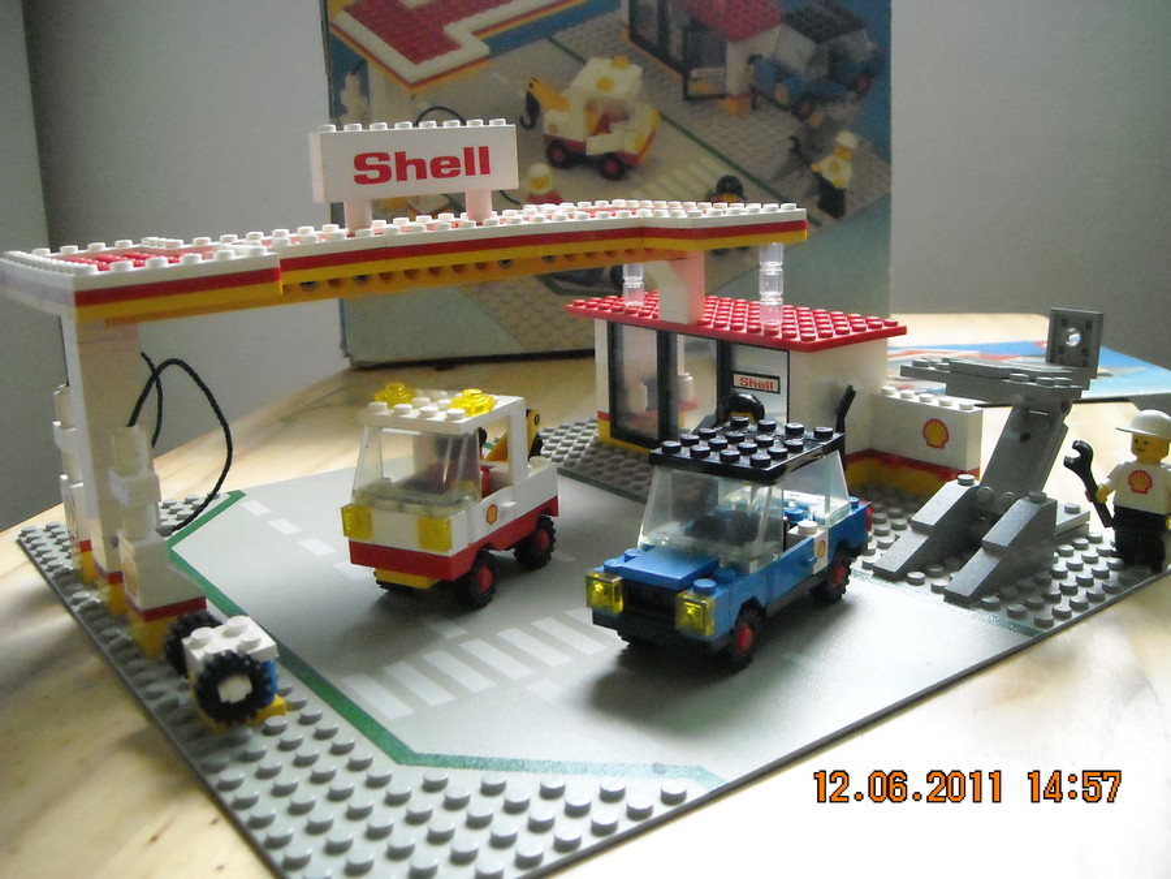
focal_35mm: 35
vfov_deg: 40.7
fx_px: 1184
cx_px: 586
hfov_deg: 52.6
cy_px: 440
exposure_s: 1/125
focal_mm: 5.7
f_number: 2.8
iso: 800
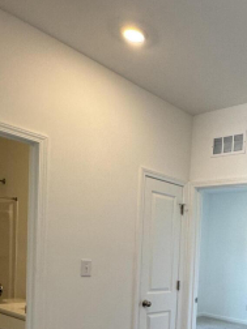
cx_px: 250
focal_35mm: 37
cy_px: 280
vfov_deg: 46.5
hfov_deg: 34.9
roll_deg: -3.9
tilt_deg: -4.1
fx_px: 352
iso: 125
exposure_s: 1/120
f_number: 2.2
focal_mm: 2.22
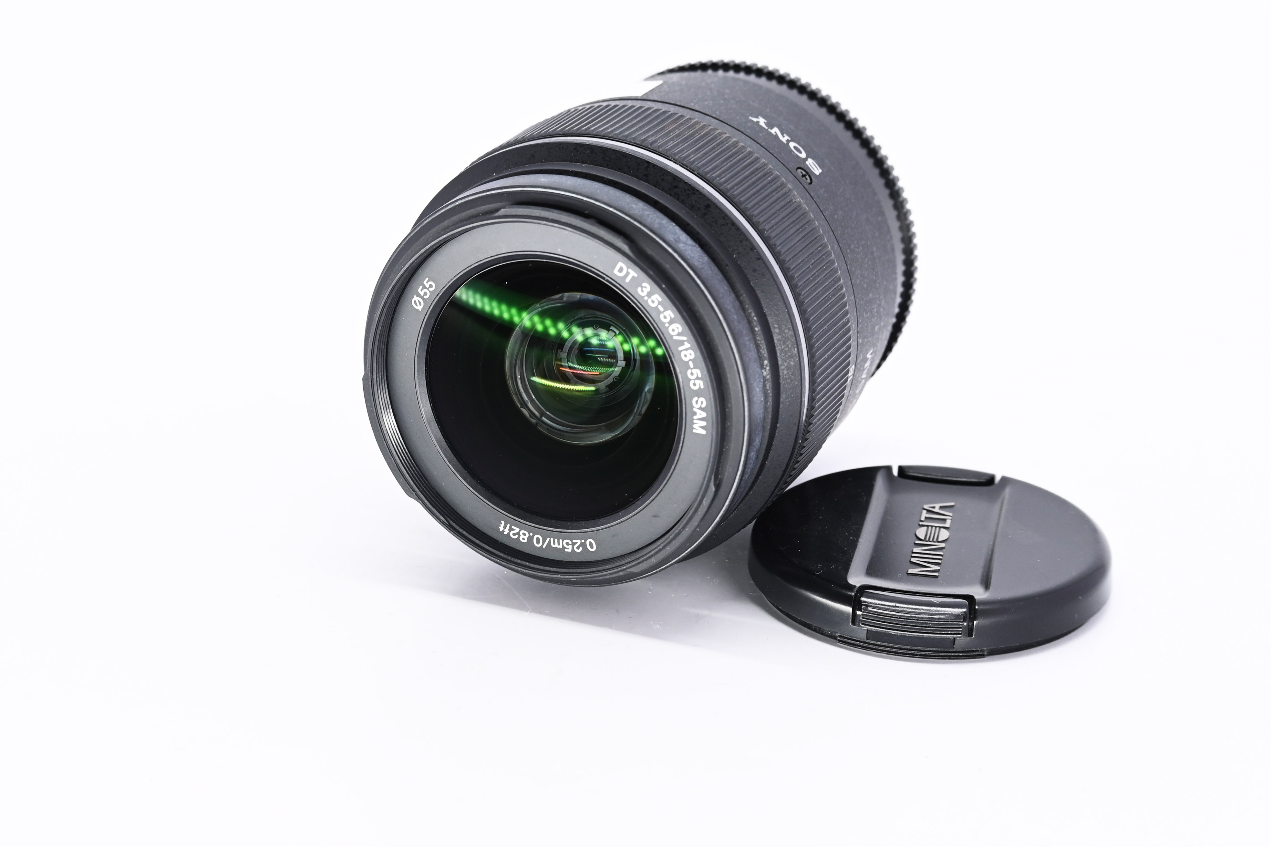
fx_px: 2860
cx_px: 636
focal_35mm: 81
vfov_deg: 16.9
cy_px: 424
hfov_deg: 25.1
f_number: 9
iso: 500
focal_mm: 54
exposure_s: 1/125
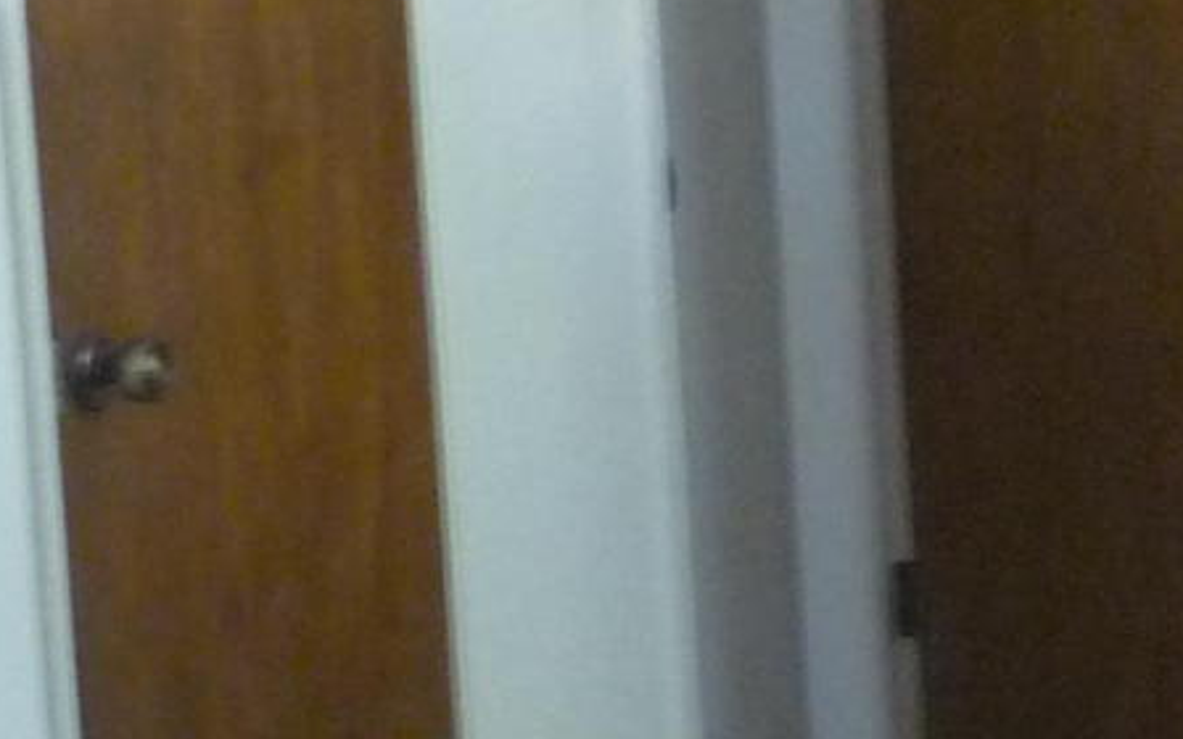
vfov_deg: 8.4
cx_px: 1584
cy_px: 359
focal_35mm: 156
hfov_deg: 12.9
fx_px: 5030
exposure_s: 1/13
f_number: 2.8
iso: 400
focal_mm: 5.5
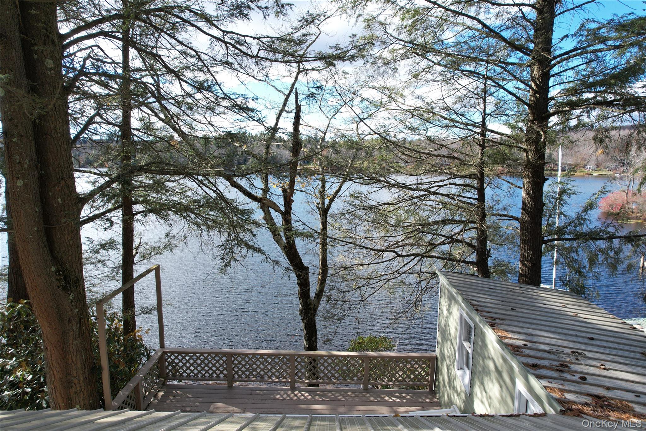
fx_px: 395
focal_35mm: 22
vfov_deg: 57.2
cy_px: 216
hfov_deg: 78.6
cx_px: 323
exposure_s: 1/640
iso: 100
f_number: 2.8
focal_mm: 8.38
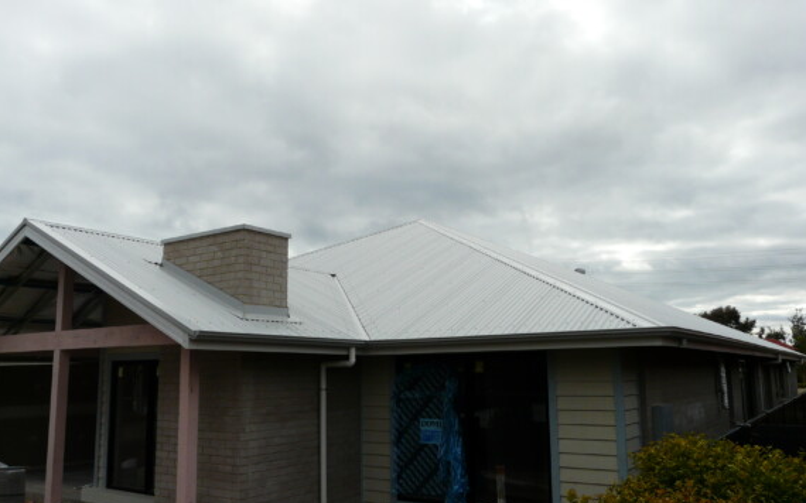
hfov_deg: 62.9
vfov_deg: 41.8
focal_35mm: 30
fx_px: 659
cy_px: 260
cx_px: 402
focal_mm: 4.6
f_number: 5.6
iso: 100
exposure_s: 1/320
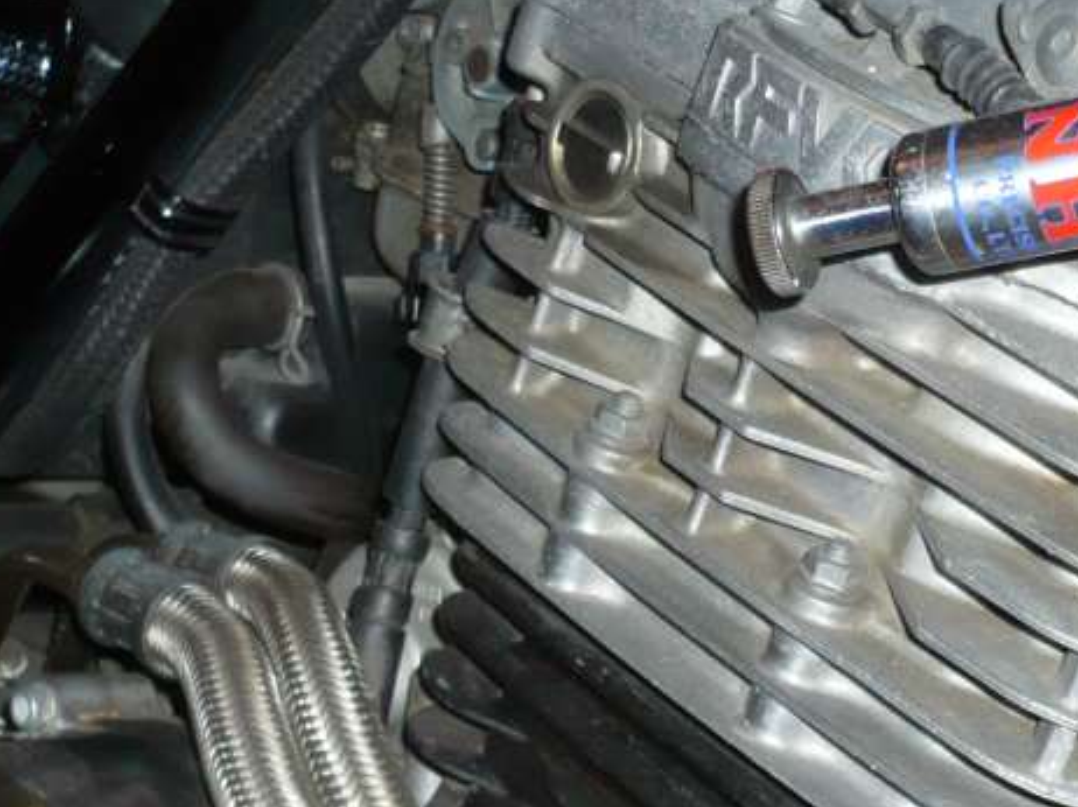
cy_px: 847
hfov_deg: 20.1
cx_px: 831
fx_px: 3019
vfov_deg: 14.9
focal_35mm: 97
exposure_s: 1/30
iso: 100
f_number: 2.8
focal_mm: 5.8
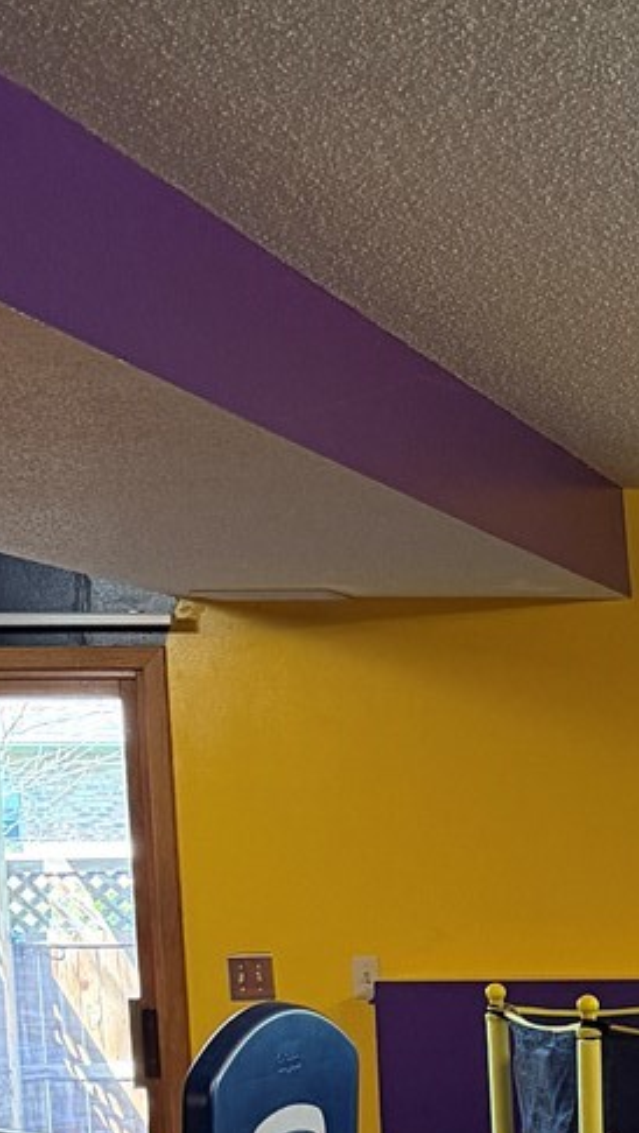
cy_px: 1166
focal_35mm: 86
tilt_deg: -8.0
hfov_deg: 12.2
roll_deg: +0.0
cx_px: 1350
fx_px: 2586
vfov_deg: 23.5
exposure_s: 1/60
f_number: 1.78
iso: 320
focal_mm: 6.76
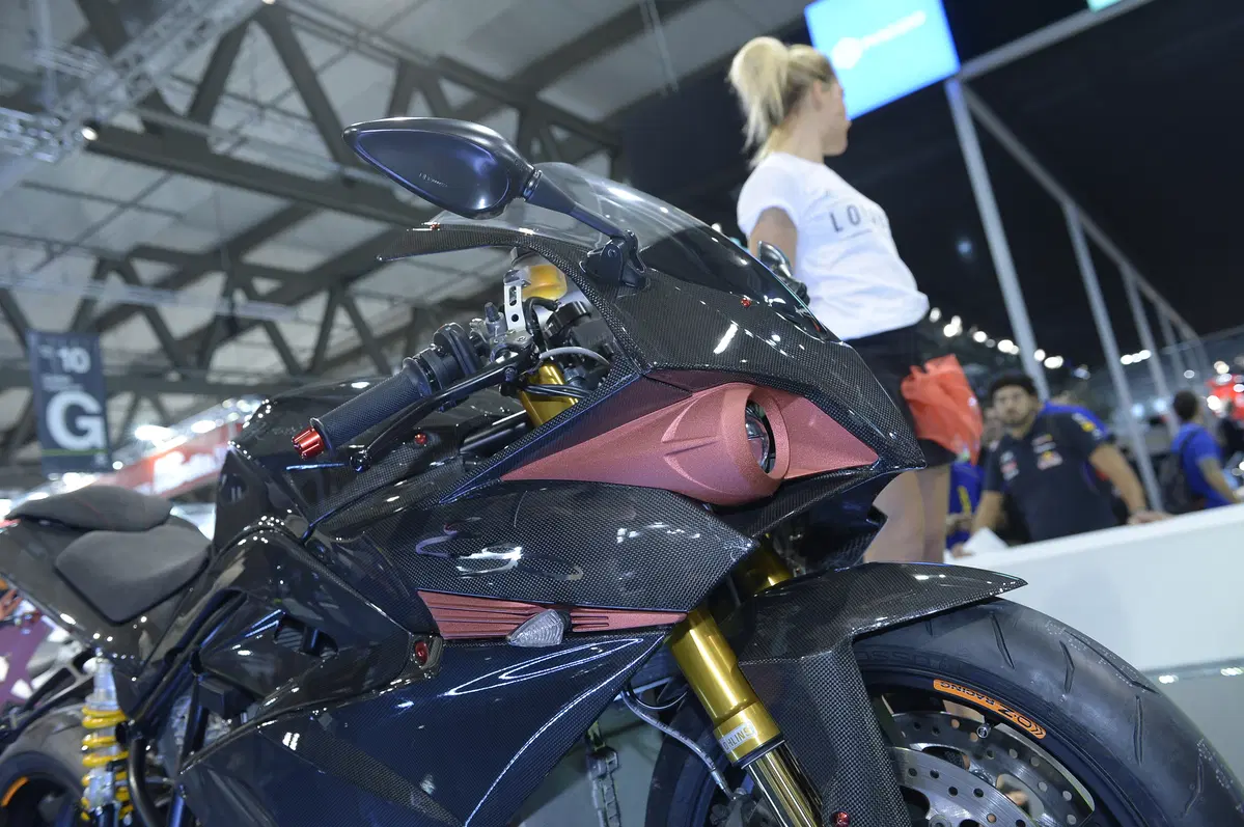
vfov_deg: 42.2
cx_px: 622
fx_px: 1070
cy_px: 414
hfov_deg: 60.3
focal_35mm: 31
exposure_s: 1/100
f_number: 4.5
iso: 1000
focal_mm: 31
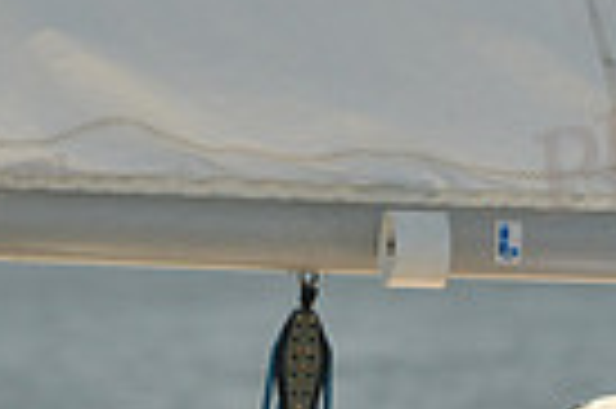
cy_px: 816
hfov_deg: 1.9
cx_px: 306
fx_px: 18851
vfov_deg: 1.2
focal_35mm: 1103
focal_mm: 260
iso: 320
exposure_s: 1/1600
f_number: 7.1
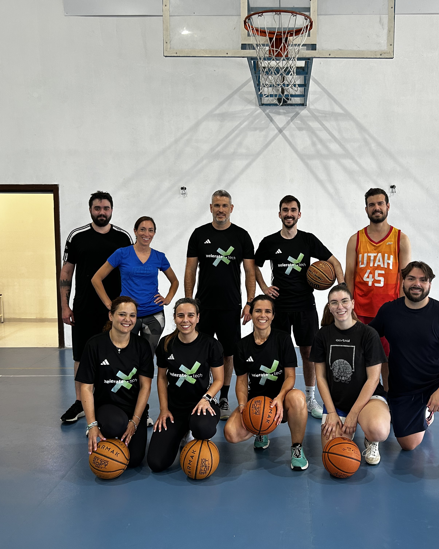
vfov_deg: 52.8
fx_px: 552
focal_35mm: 34
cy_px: 274
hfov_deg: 42.9
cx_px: 286
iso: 100
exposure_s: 1/121
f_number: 1.5
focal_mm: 5.7
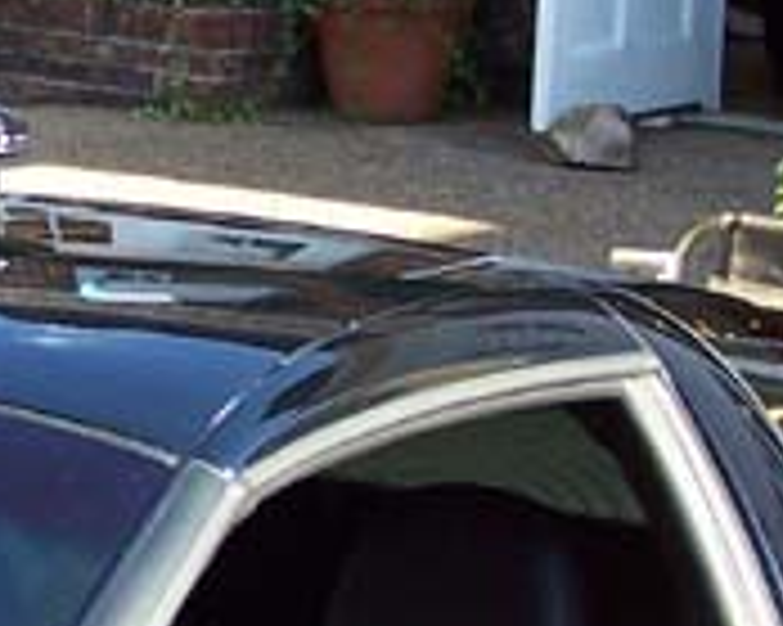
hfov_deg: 11.2
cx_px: -27
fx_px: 3960
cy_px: 178
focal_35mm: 171
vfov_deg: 9.0
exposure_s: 1/200
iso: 80
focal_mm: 6.3
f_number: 2.8
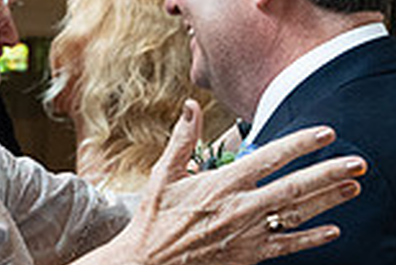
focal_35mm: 113
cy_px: 246
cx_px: 57
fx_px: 1244
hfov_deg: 17.9
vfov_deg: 12.1
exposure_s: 1/200
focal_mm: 30
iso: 5000
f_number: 3.5
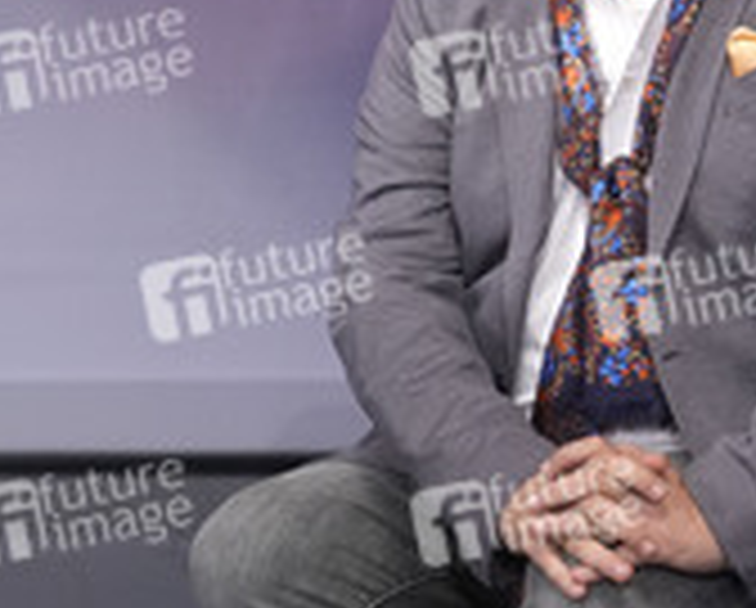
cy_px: 176
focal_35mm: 113
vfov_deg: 13.6
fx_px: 2533
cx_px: 137
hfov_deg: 16.8
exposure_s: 1/250
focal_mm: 30
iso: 640
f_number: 2.2
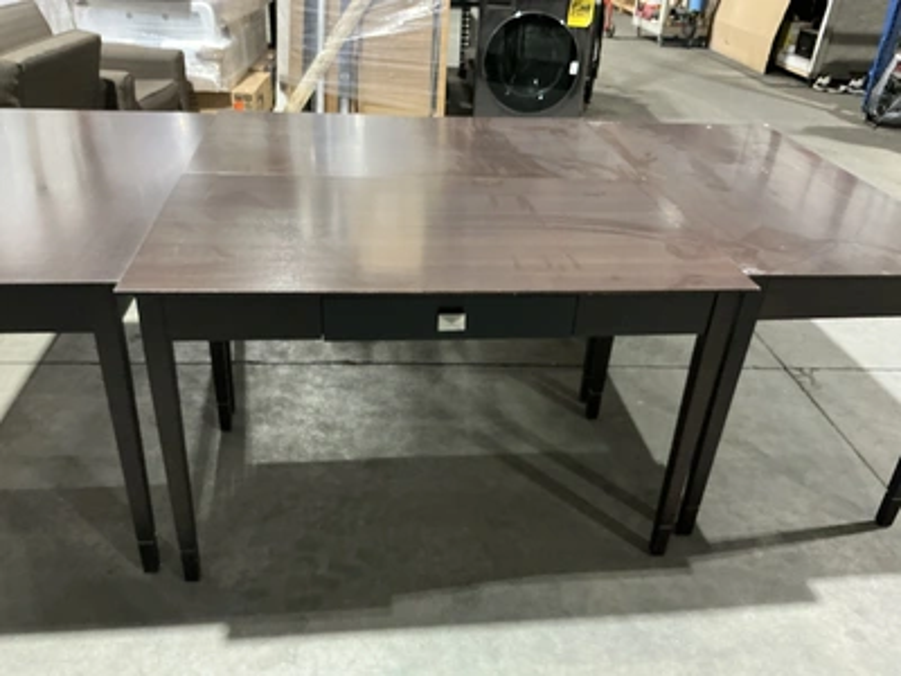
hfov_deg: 63.4
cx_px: 450
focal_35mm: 28
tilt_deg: -28.9
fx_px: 729
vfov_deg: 49.7
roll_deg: -4.1
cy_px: 338
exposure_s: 1/34
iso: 320
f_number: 1.8
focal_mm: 3
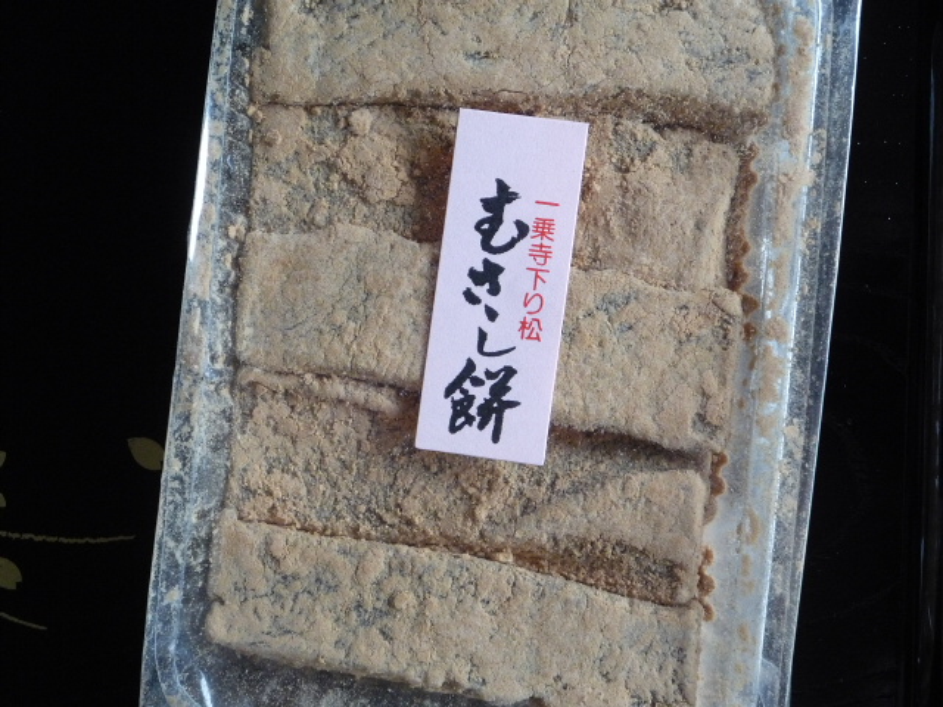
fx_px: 1362
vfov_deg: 29.1
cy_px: 354
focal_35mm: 50
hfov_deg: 38.2
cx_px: 472
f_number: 4.9
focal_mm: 8.8
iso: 400
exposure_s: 1/40
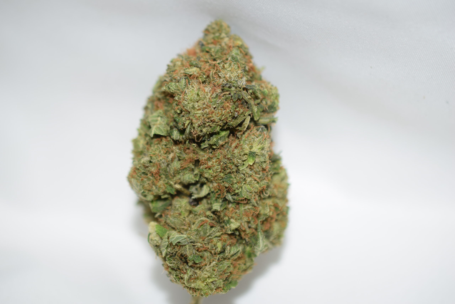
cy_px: 152
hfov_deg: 33.4
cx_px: 228
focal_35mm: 60
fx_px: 758
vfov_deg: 22.6
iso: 100
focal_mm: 40
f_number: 3.2
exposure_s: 1/60
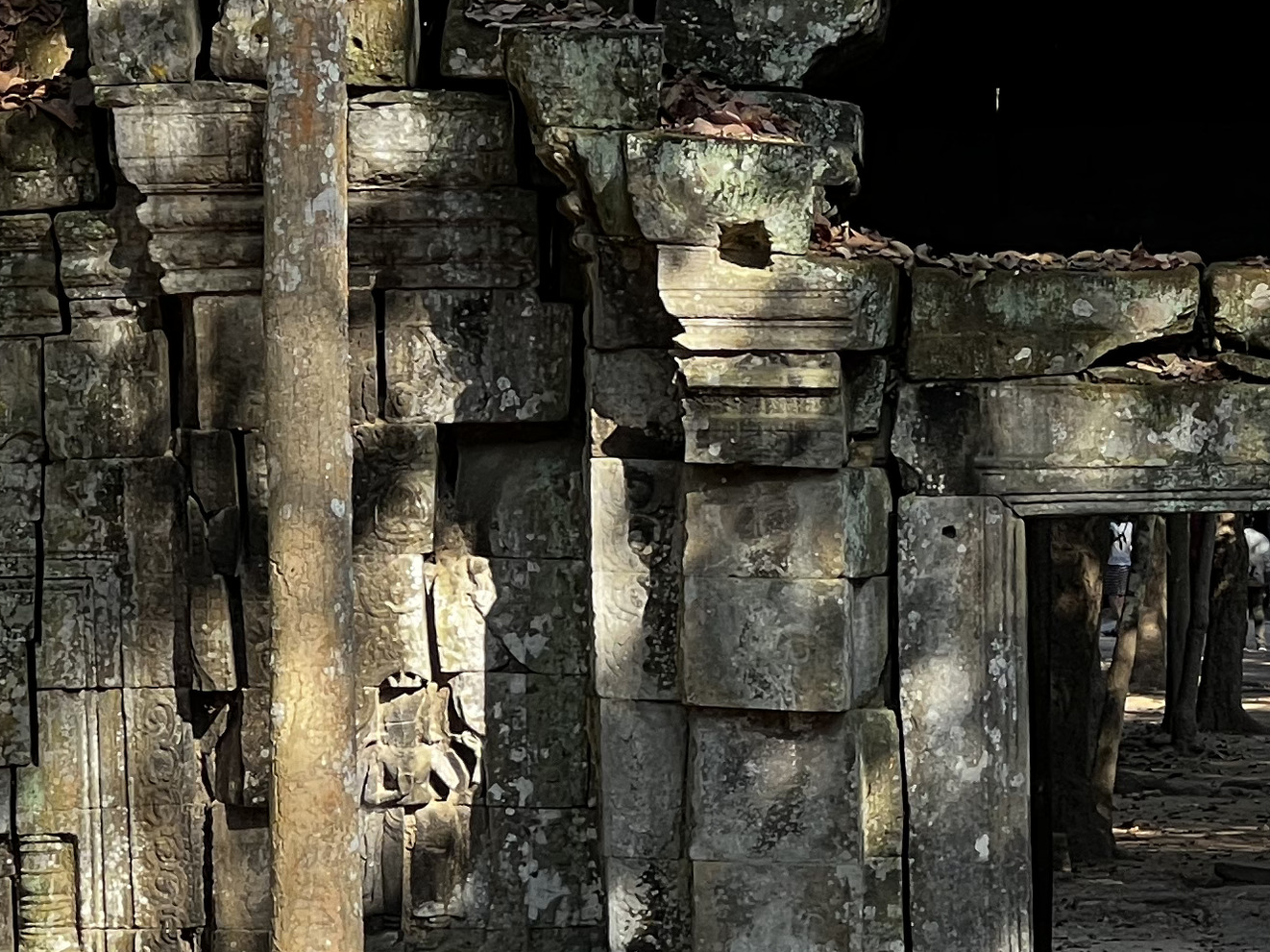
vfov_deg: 6.4
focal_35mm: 233
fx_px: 8547
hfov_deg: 8.5
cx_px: 1146
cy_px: 415
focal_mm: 9
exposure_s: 1/99
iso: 40
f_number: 2.8
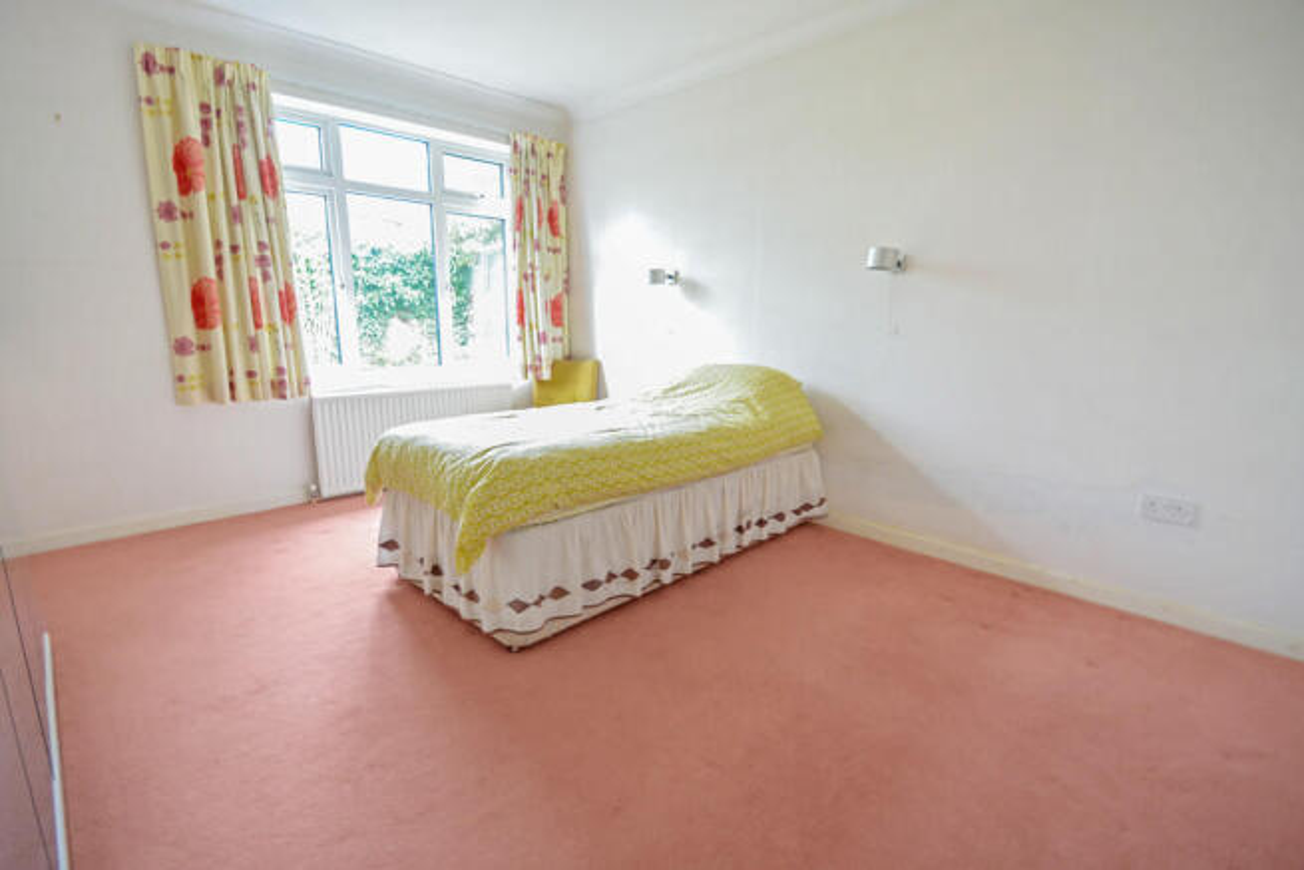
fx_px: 543
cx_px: 652
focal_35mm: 15
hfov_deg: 100.4
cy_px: 435
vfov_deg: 77.4
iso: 800
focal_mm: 10
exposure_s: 1/8
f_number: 3.5
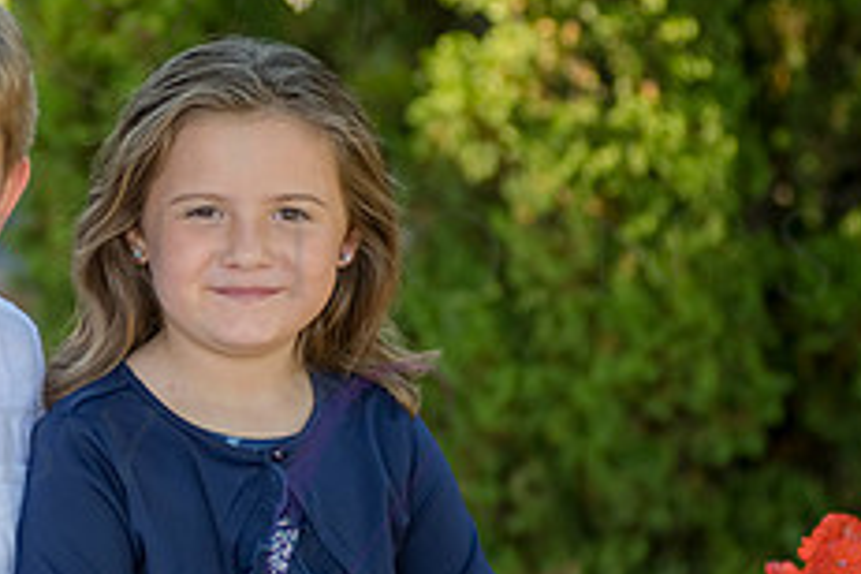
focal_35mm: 216
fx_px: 5166
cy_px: 438
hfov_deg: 9.5
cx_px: 149
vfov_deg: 6.4
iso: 400
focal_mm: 86
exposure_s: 1/500
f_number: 3.2
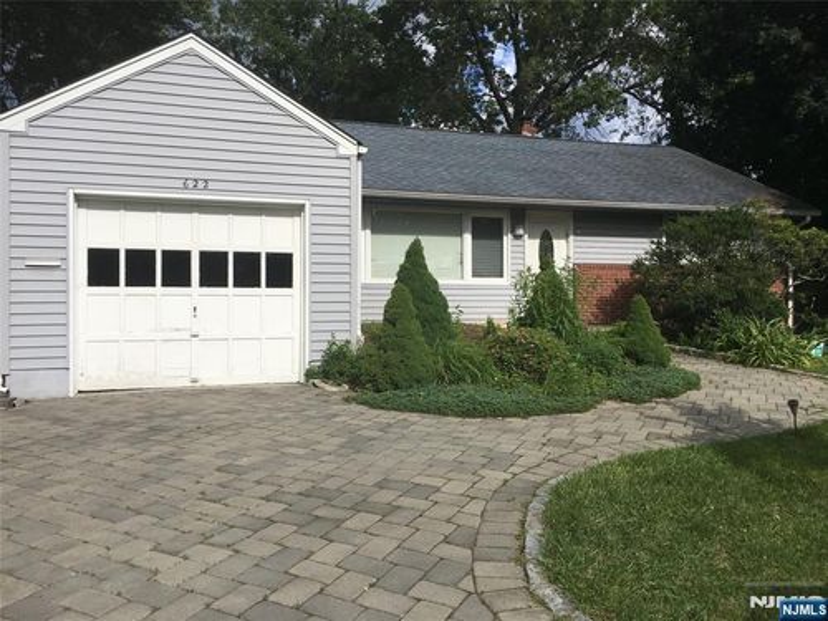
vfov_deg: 48.2
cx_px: 414
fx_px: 694
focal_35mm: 29
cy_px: 310
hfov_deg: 61.7
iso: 25
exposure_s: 1/2137
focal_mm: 4.15
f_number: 2.2
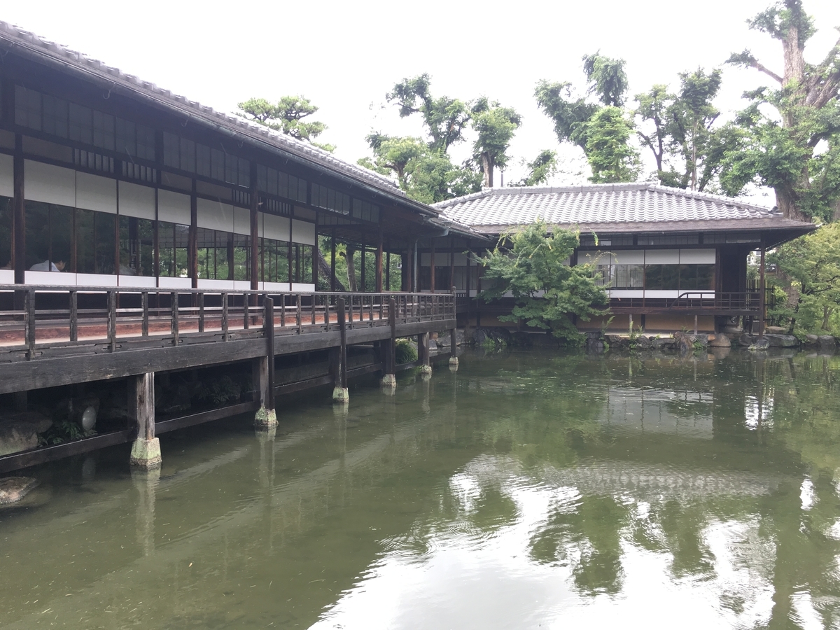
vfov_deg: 48.2
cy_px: 315
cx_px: 420
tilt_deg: -0.2
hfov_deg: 61.7
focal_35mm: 29
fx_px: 704
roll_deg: -0.2
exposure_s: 1/120
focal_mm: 4.15
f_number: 2.2
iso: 32
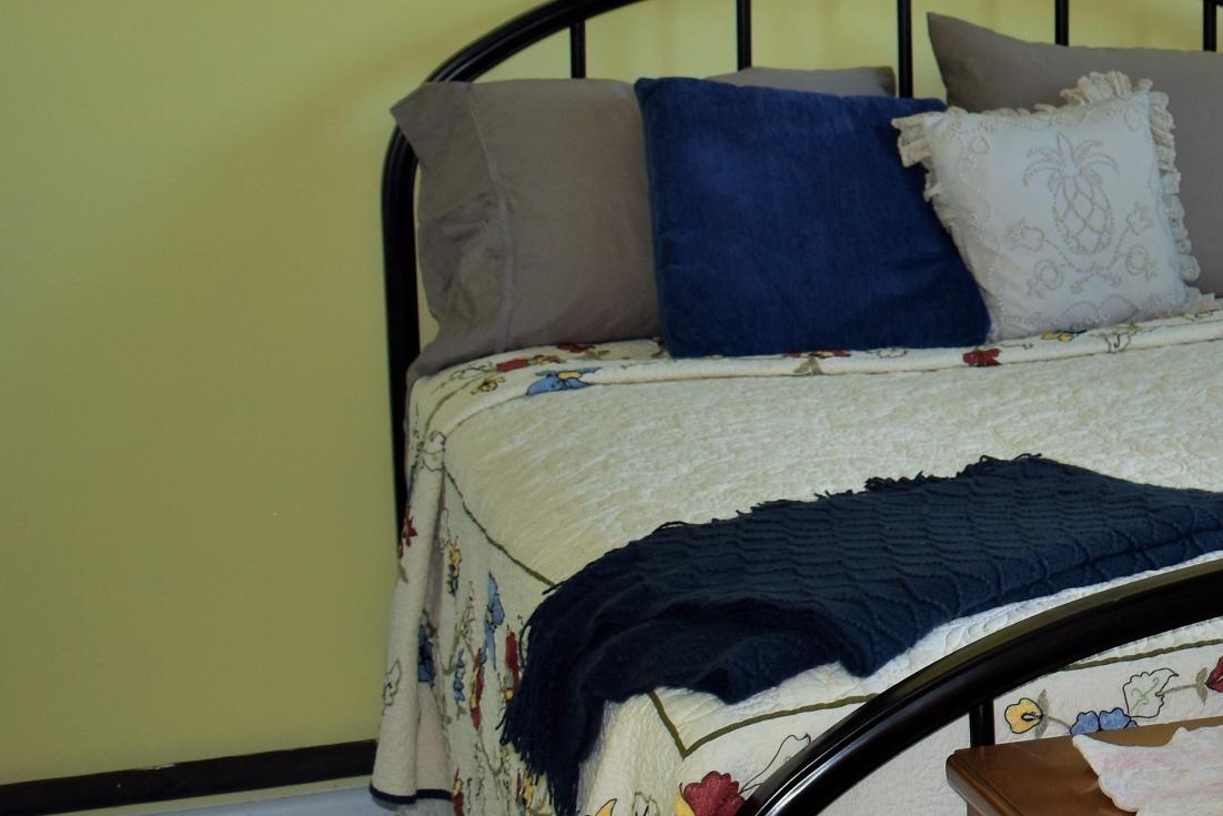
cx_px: 1567
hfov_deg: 19.3
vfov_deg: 13.9
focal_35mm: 98
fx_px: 3329
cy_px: 192
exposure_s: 1/60
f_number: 3.8
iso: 200
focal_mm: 24
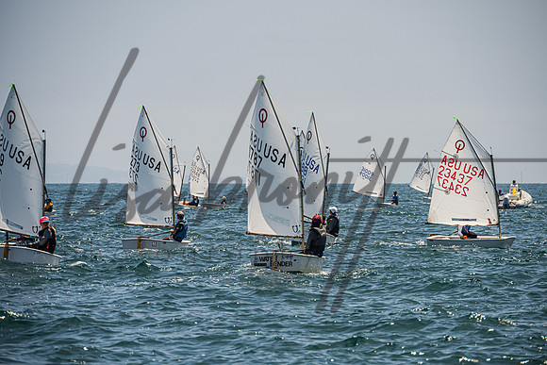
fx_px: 4070
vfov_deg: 5.1
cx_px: 285
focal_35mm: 268
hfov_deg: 7.7
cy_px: 183
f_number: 8
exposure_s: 1/1250
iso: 250
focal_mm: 250
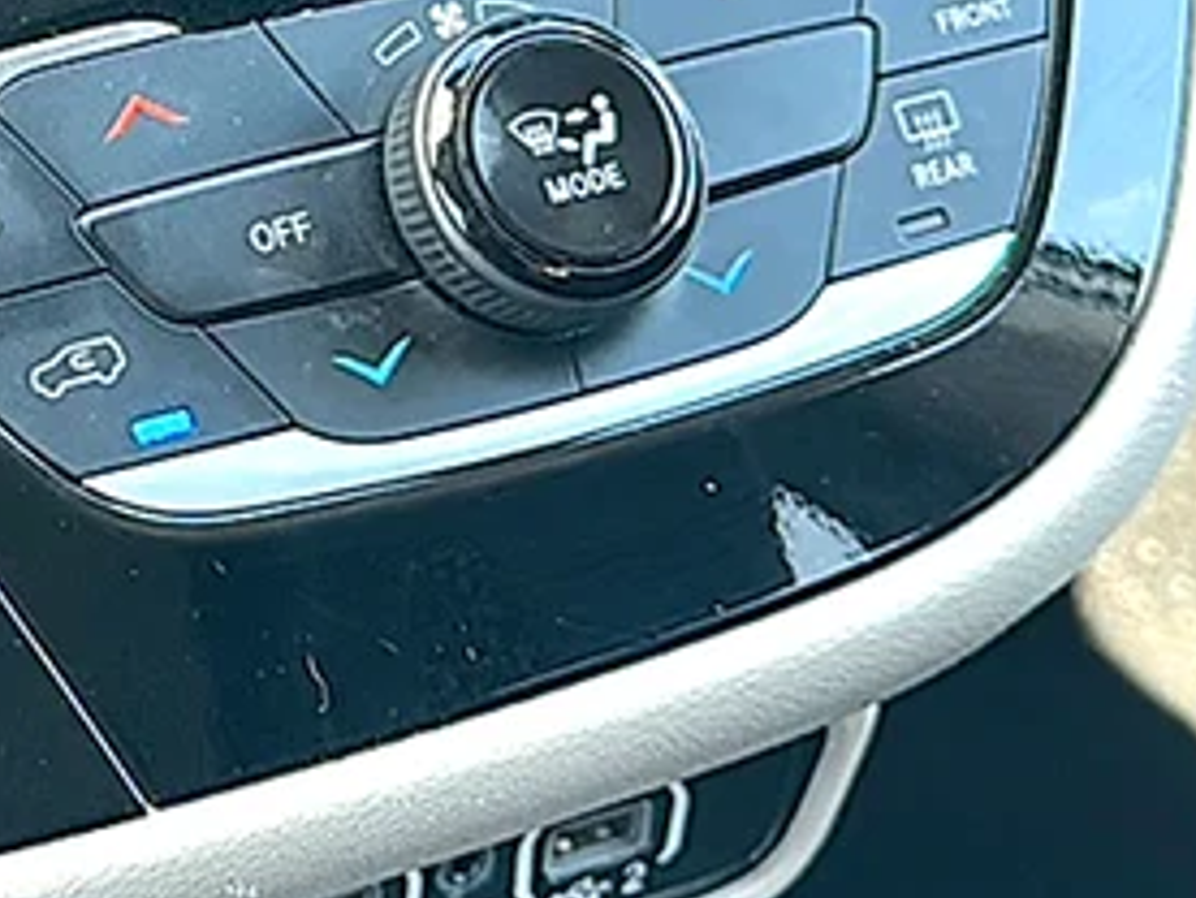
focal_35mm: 101
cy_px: 149
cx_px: -164
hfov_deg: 18.6
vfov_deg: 14.6
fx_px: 3491
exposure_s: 1/108
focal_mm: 6.86
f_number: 1.78
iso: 64
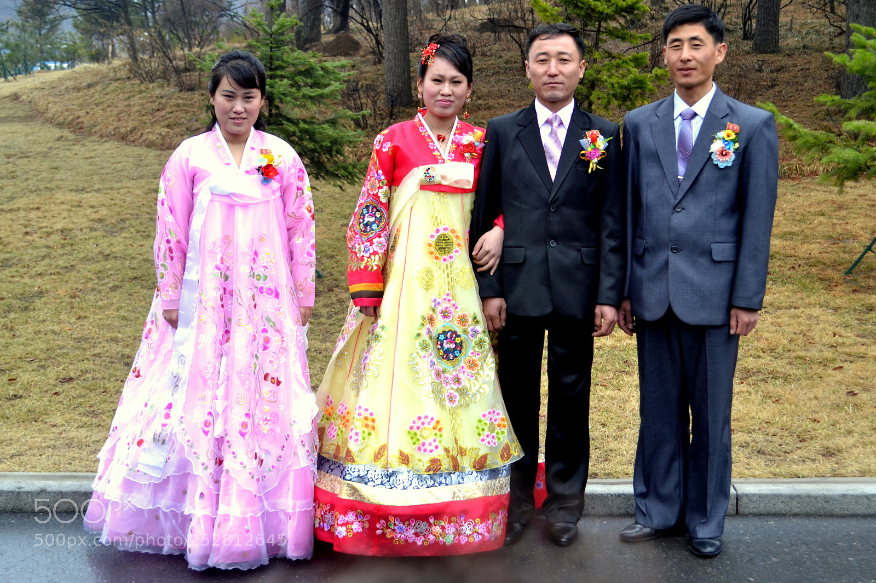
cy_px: 292
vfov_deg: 28.0
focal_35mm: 48
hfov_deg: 41.1
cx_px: 438
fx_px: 1167
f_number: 4.8
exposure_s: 1/100
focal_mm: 32
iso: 200
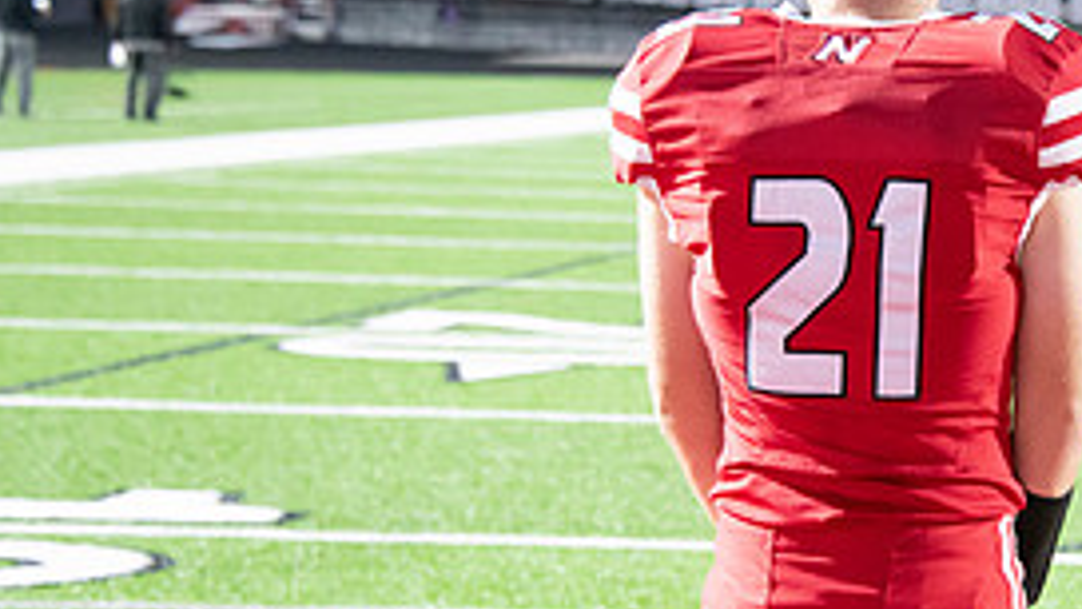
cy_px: 229
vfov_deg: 6.4
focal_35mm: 190
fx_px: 5451
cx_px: 1114
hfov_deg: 11.2
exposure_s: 1/125
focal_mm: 85
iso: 8000
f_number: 5.6
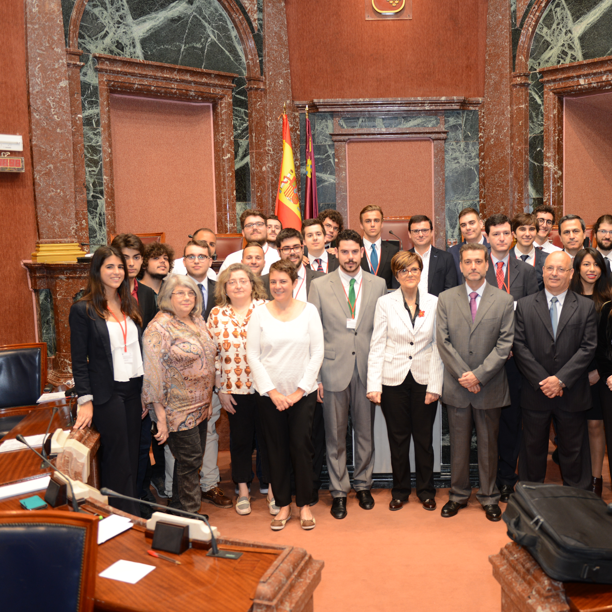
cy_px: 306
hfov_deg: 40.5
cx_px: 395
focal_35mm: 41
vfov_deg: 40.9
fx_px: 820
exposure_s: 1/60
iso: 800
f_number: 3.2
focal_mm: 32
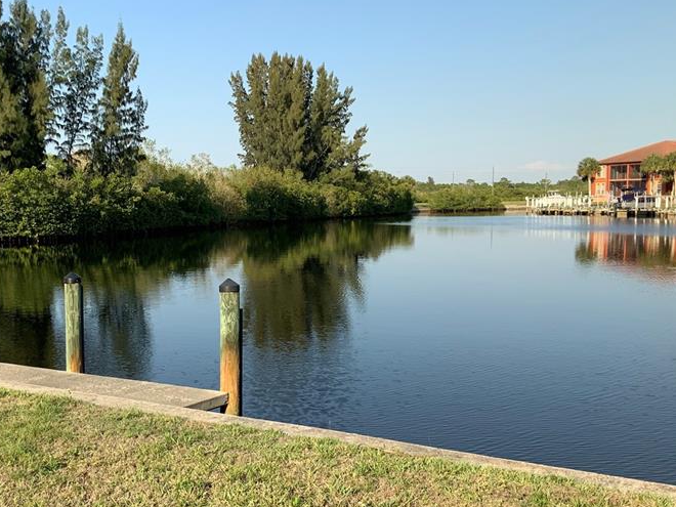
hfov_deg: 41.8
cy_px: 306
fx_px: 879
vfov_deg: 32.1
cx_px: 263
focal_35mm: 45
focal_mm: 3
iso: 16
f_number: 1.8
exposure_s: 1/1490
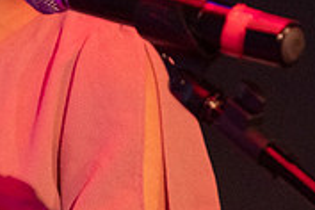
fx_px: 7104
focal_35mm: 812
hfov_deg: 2.5
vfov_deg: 1.7
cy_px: -84
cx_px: 78
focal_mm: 160
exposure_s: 1/160
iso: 1600
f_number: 2.8
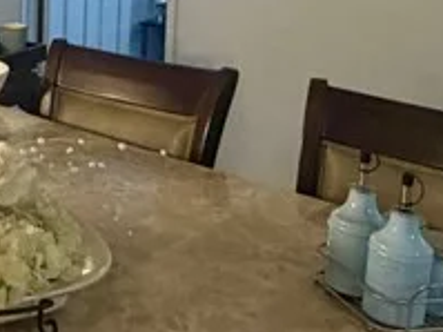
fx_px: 921
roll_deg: -0.6
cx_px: -76
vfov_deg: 19.4
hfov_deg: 24.7
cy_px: -47
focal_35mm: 72
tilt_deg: -7.8
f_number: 2.2
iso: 250
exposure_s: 1/60
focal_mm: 2.22
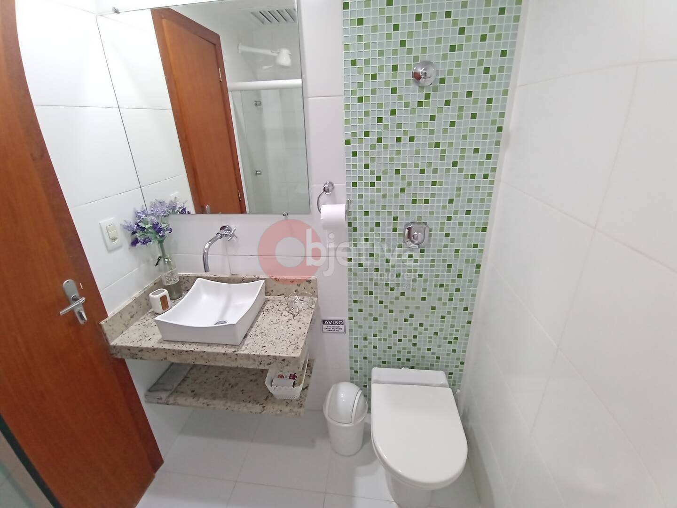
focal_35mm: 28
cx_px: 338
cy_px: 254
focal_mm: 1.66
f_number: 2.2
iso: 150
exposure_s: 1/30
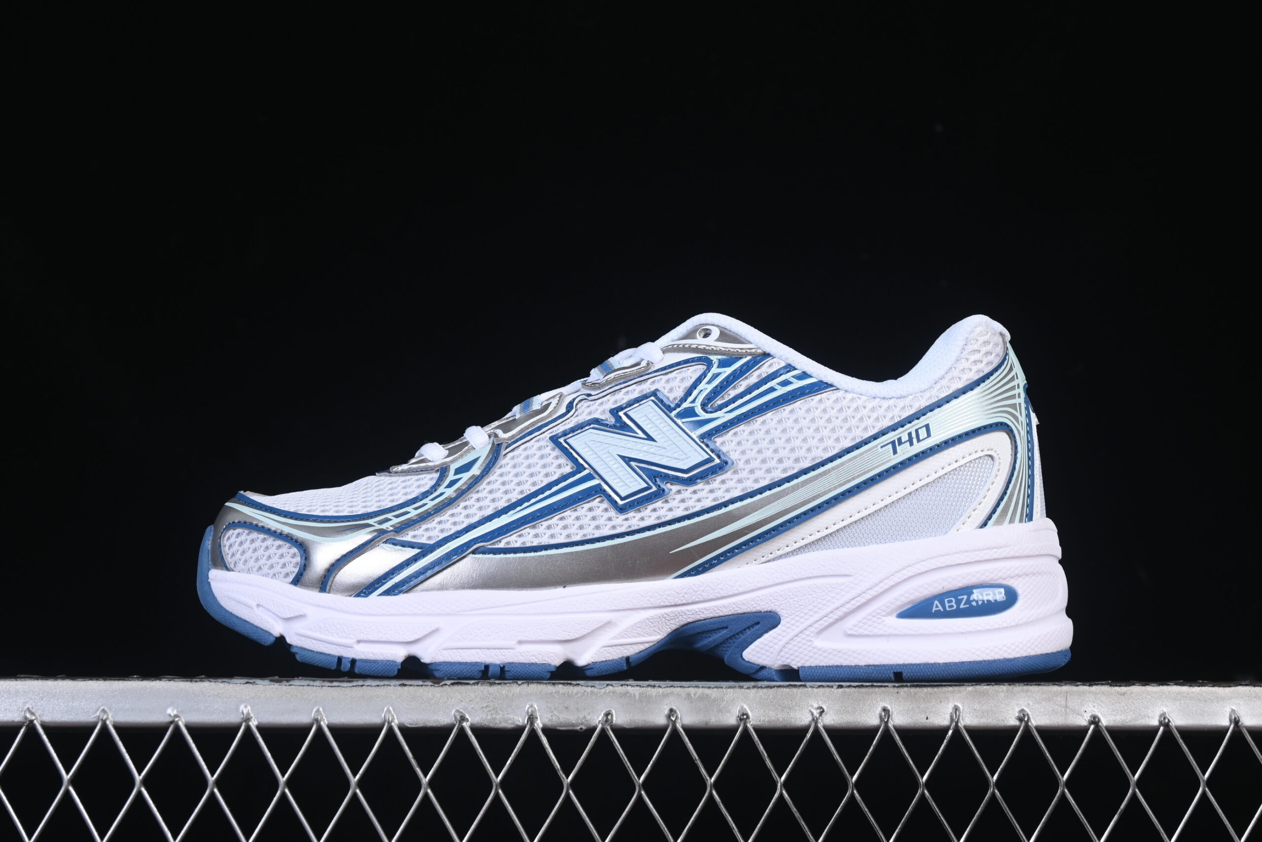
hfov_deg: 27.0
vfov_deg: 18.2
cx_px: 631
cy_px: 421
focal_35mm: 75
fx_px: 2629
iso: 160
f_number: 8
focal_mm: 50
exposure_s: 1/100
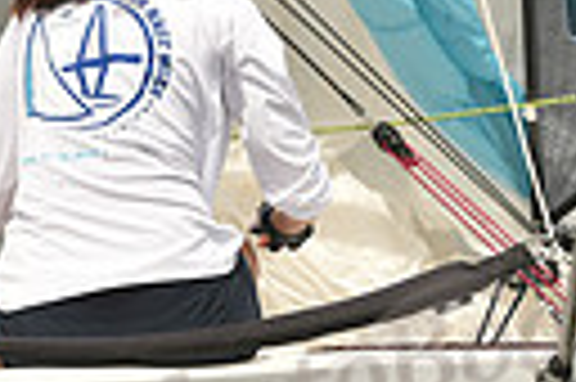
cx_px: -126
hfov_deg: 1.9
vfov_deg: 1.3
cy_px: 195
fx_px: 17370
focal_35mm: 1087
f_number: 7.1
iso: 320
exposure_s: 1/1250
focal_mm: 240
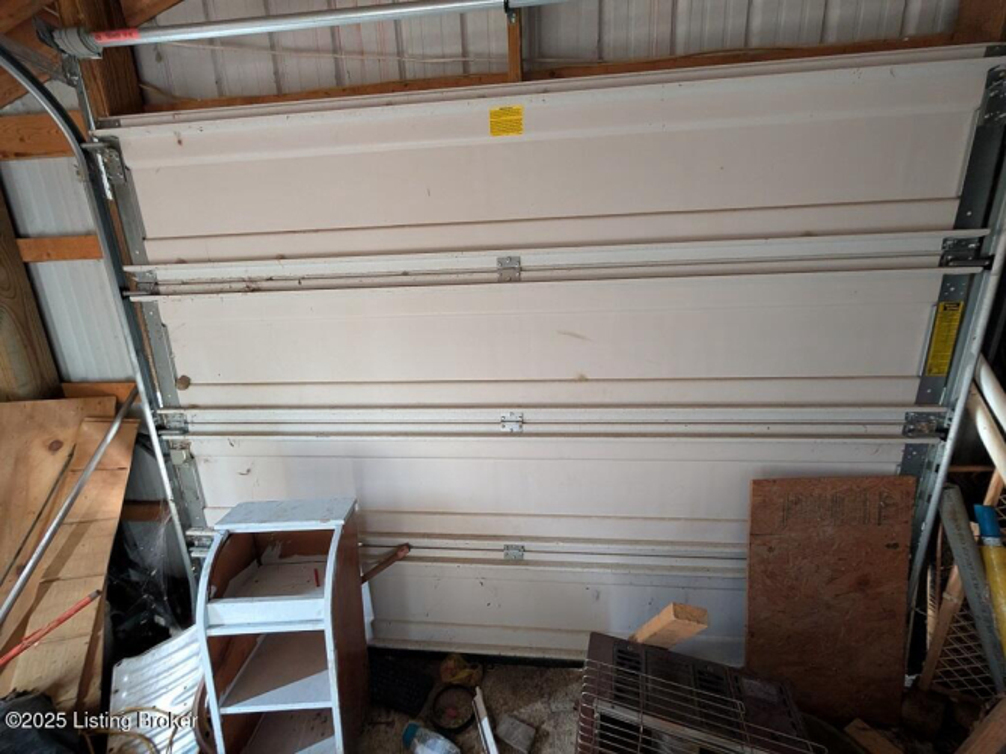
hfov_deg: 110.5
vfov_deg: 94.5
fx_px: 349
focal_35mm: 12
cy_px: 377
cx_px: 503
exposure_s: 1/23.7
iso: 535
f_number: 1.7
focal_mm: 2.02
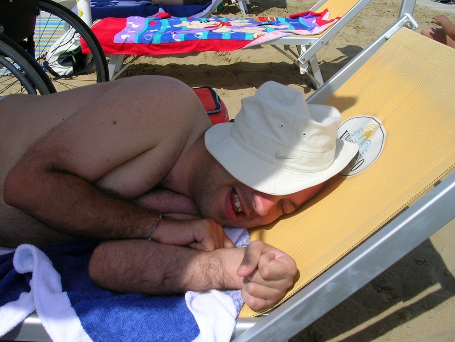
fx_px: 499
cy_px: 171
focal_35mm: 38
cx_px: 228
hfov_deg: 49.0
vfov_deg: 37.7
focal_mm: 5.8
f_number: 5.6
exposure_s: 1/478
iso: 50
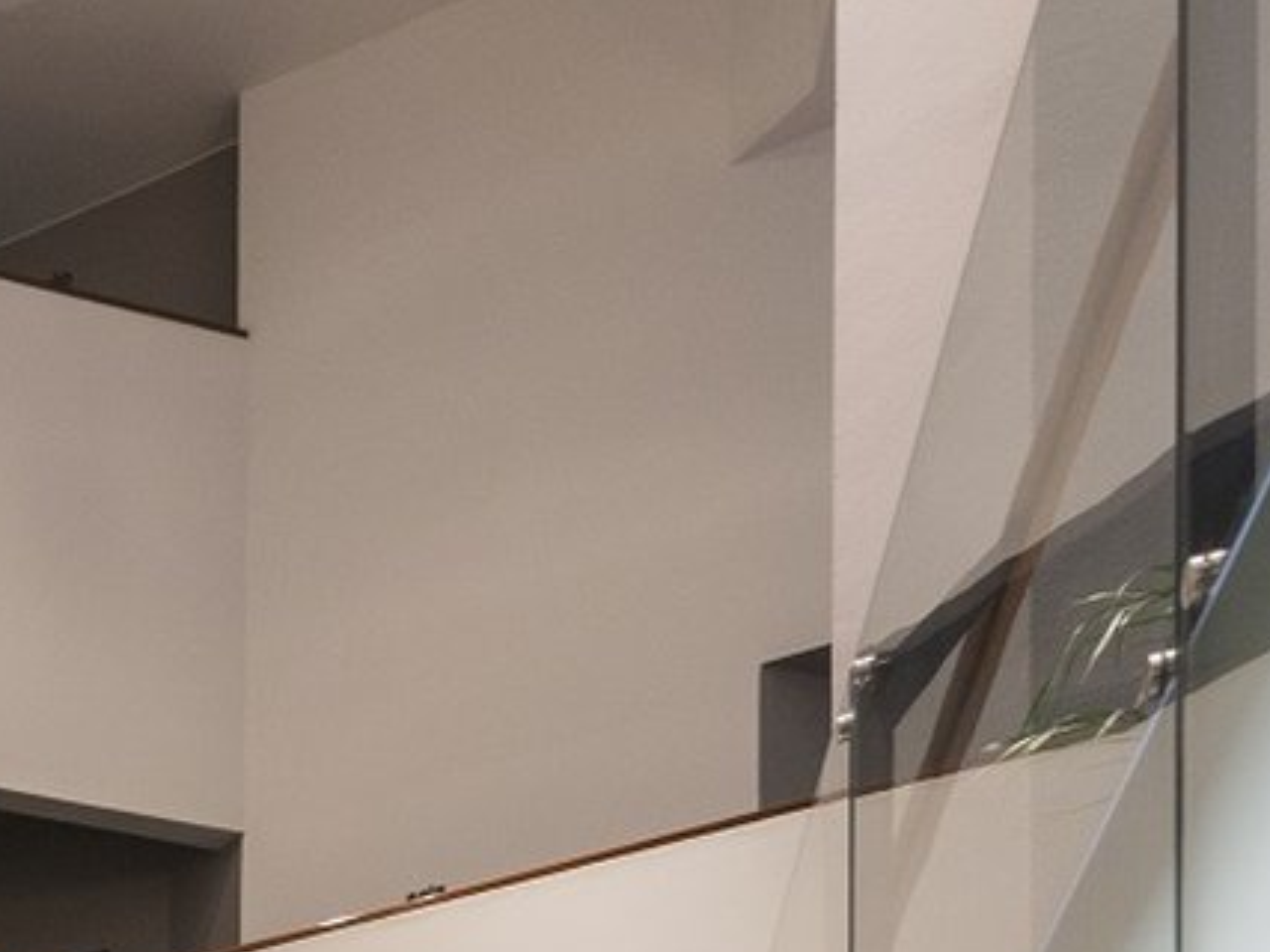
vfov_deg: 18.8
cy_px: 1785
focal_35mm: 57
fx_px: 2091
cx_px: -970
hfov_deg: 22.1
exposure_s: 1/3
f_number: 14
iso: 500
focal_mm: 14
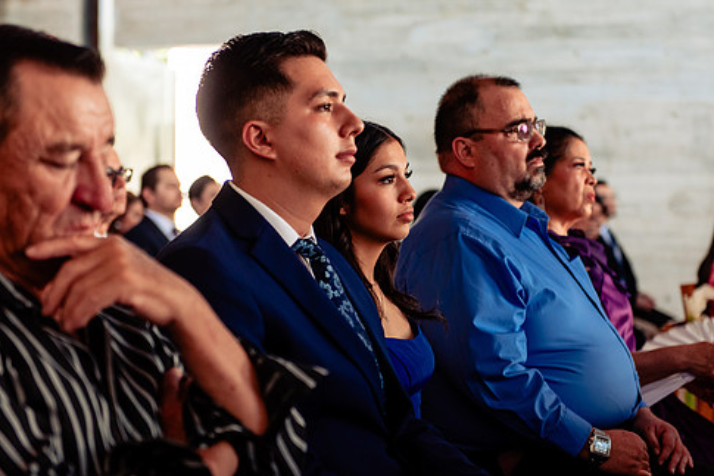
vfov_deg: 15.9
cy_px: 262
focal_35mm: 86
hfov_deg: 23.6
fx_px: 1705
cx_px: 414
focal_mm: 70
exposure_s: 1/250
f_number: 3.2
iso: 800
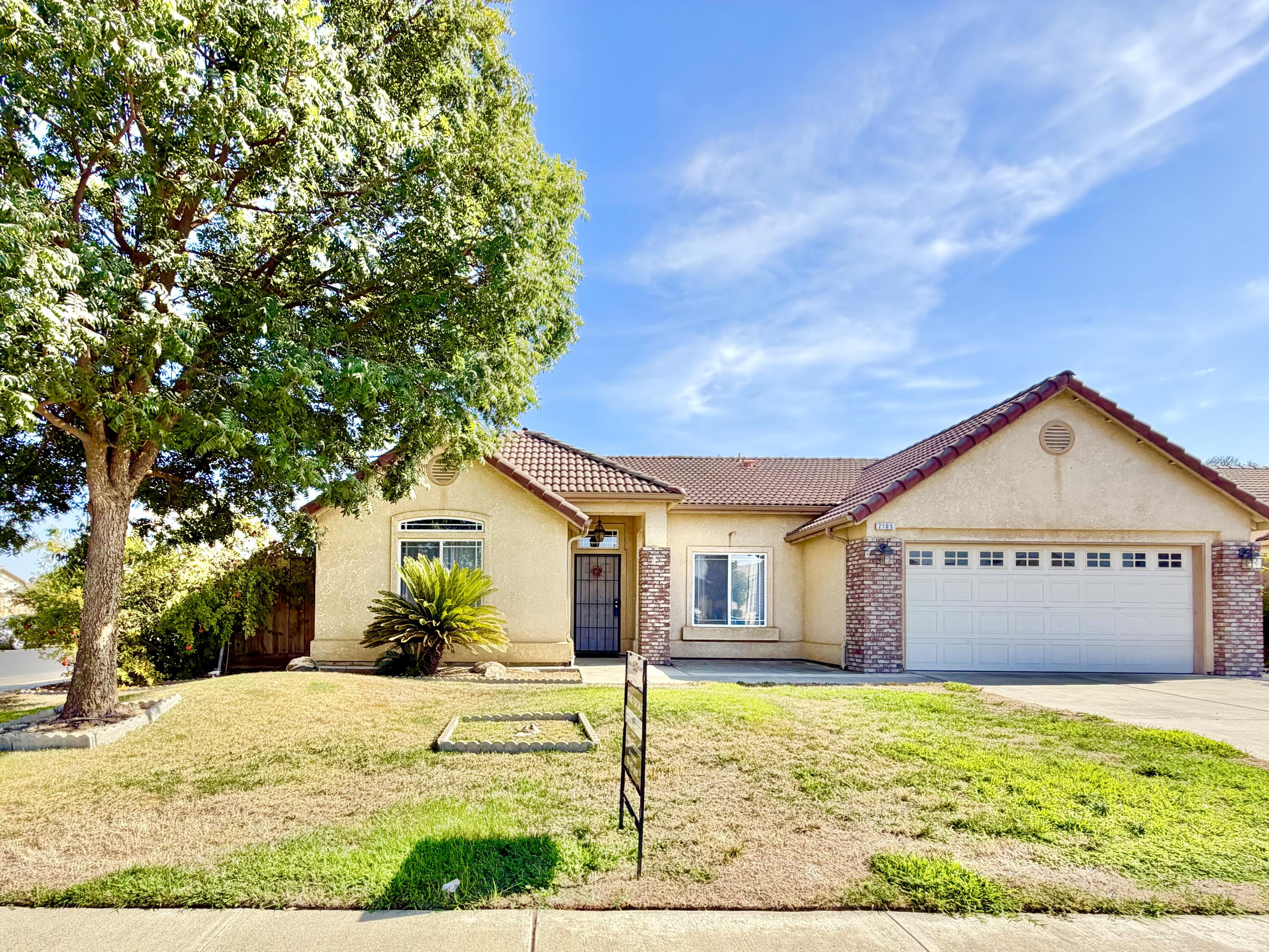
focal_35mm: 14
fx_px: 513
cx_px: 634
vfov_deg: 85.7
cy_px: 476
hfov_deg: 102.1
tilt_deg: +1.2
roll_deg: -0.5
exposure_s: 1/506
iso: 40
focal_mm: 2.22
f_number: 2.2
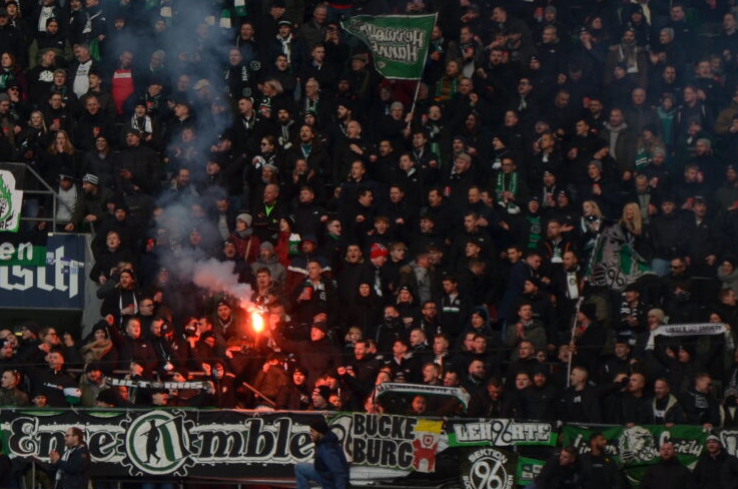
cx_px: 154
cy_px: 182
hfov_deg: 6.5
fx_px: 6525
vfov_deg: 4.3
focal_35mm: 319
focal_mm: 98
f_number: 5.6
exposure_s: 1/500
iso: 280
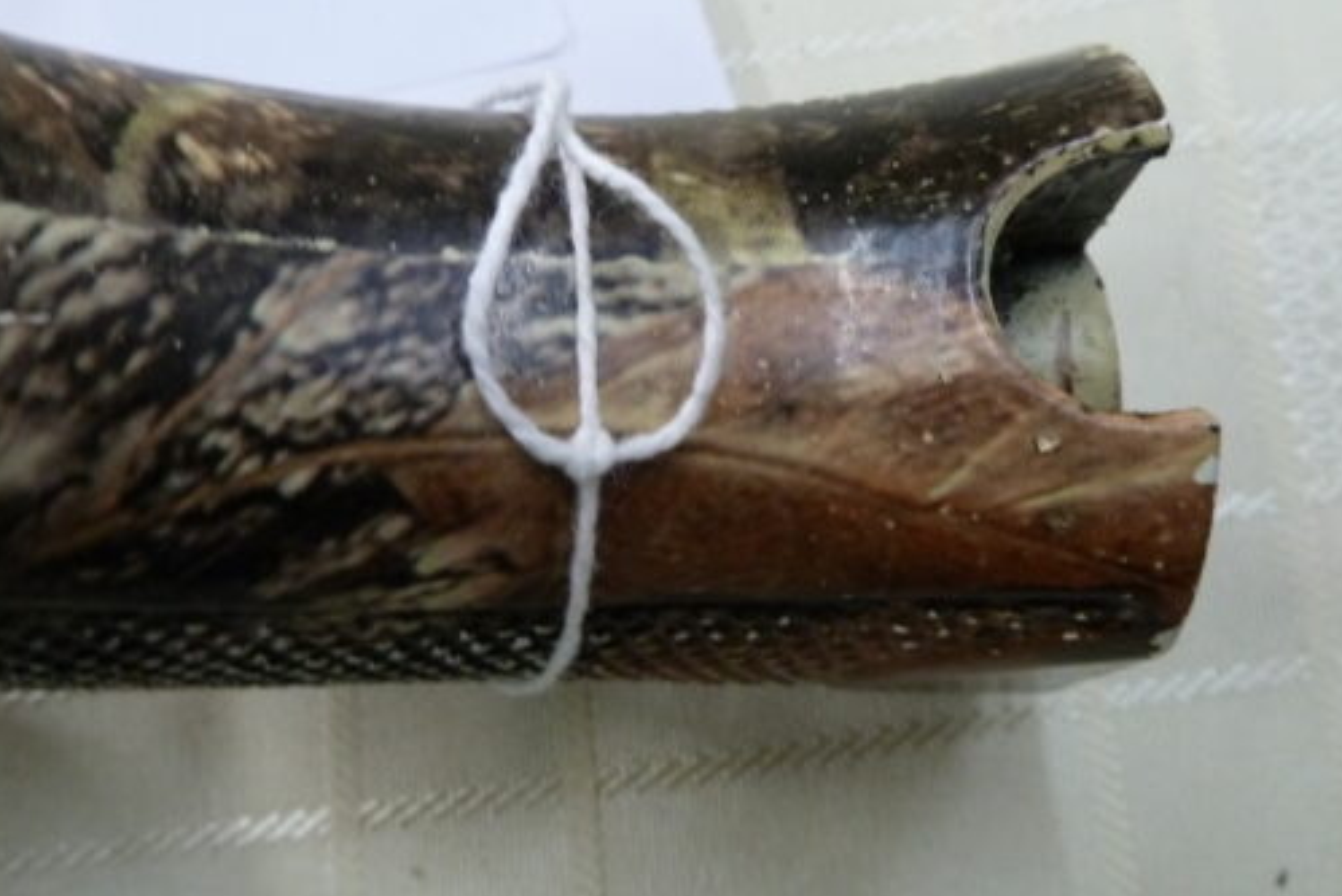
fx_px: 1491
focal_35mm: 40
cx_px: 707
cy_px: 425
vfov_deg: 33.4
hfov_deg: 48.4
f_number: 3.5
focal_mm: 5.3
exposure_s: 1/30
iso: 400
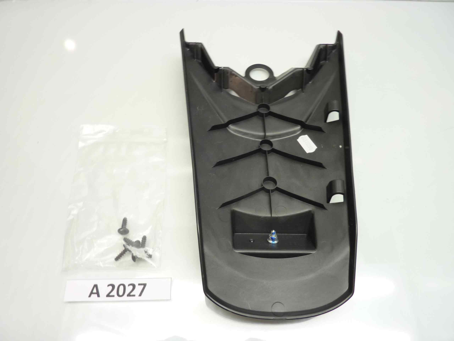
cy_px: 170
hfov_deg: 69.4
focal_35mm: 25
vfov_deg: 54.9
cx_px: 227
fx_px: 328
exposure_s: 1/13
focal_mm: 4.1
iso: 125
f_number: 3.3
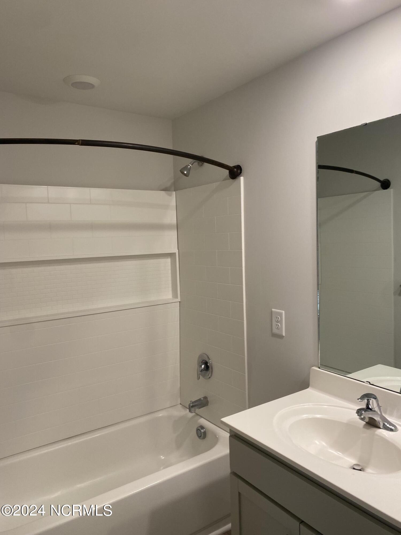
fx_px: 402
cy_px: 268
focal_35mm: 26
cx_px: 200
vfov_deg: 67.3
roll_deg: +0.9
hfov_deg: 53.1
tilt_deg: -3.1
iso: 64
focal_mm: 4.25
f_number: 1.8
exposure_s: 1/60
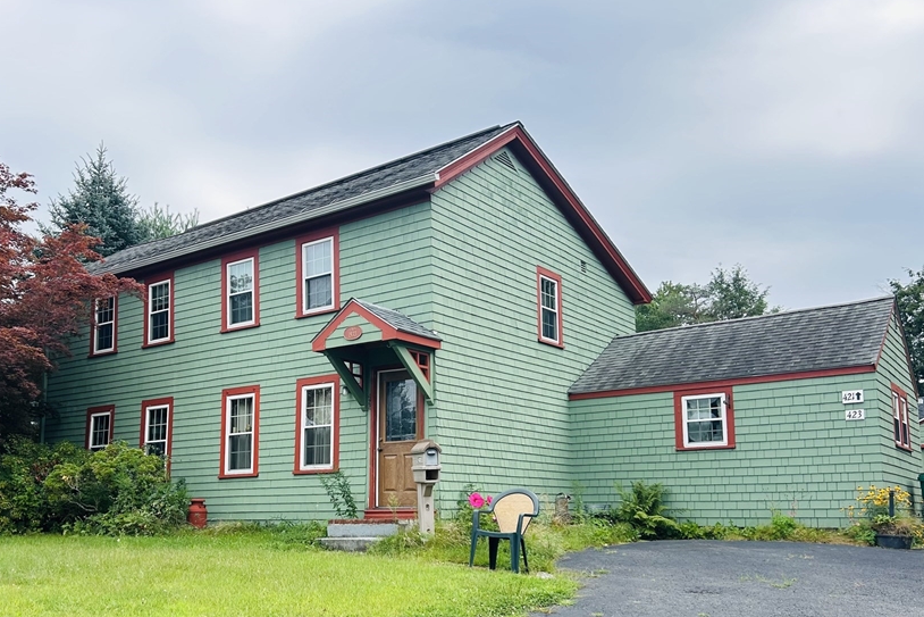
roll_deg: +0.1
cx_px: 360
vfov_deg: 38.3
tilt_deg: +4.4
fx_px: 873
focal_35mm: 34
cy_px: 424
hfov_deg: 55.3
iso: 50
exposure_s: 1/2404
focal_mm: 5.7
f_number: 1.5
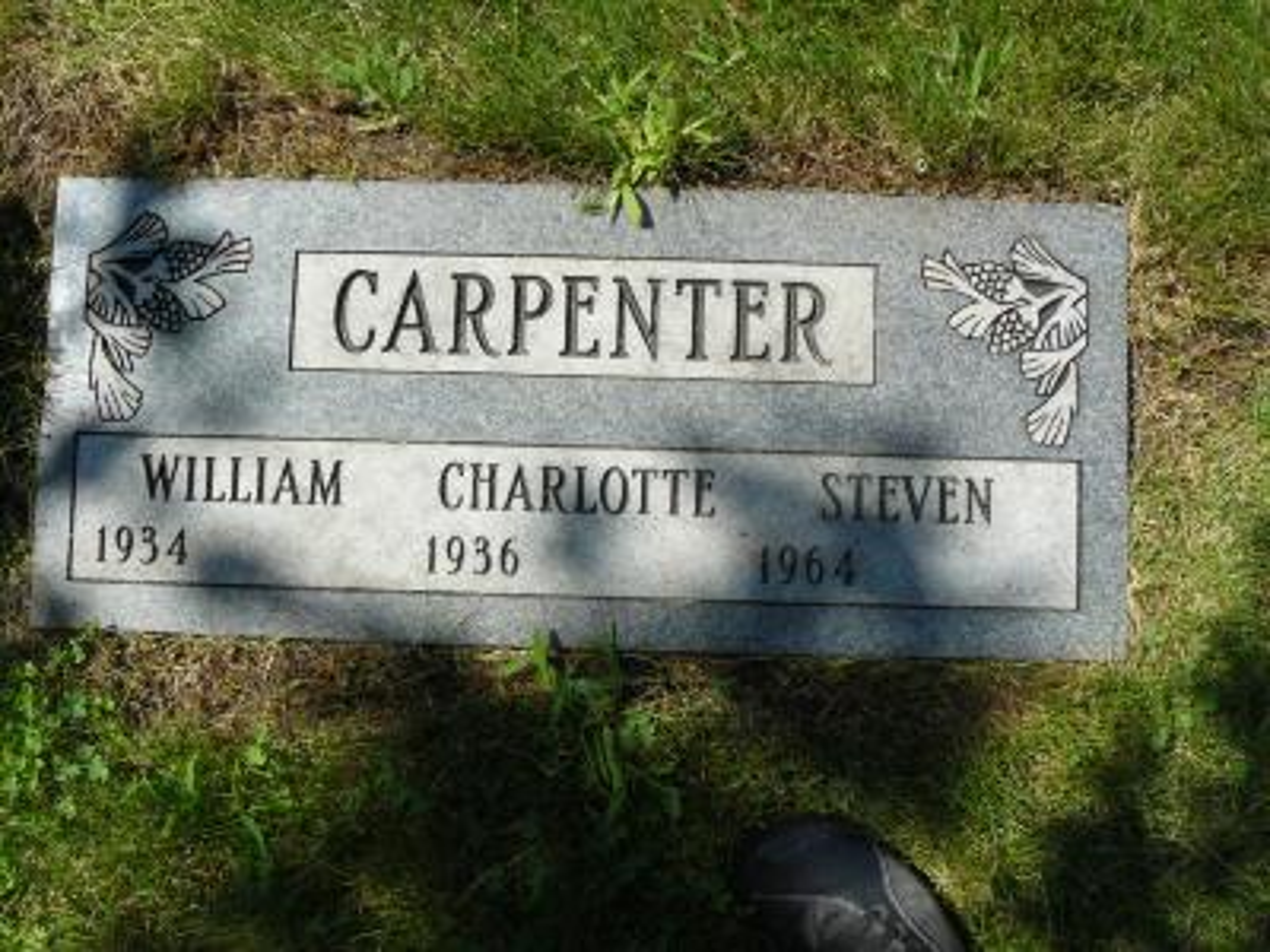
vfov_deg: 39.7
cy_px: 476
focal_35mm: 36
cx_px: 635
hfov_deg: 51.4
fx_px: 1321
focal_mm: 6
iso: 100
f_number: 5.6
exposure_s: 1/320
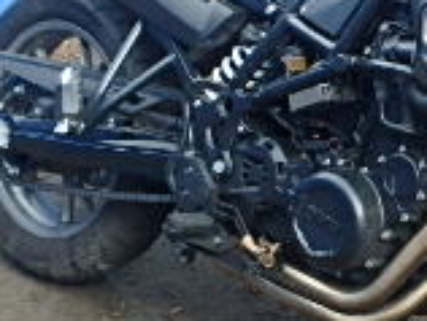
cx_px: 470
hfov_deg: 21.8
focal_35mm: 85
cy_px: 76
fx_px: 1050
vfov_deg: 17.3
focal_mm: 3.7
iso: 125
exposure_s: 1/60
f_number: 3.5
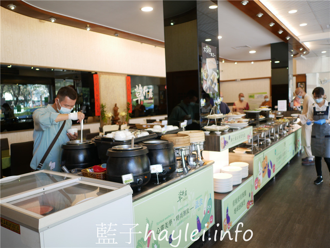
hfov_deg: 60.0
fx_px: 286
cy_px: 124
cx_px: 165
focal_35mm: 30
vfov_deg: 46.8
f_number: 1.7
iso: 200
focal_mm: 15
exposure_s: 1/100
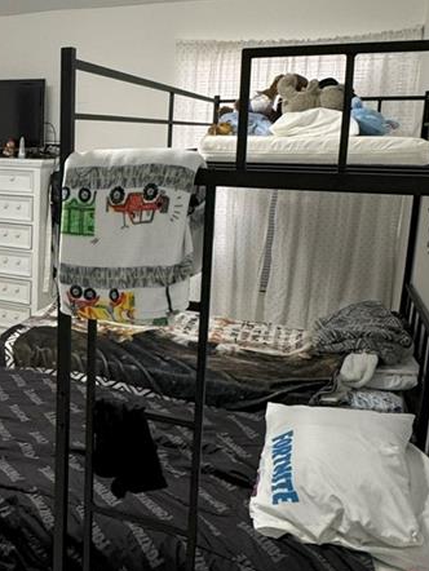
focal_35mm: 38
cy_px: 236
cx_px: 12
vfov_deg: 48.7
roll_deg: -0.4
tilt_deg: -10.0
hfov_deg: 34.7
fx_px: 627
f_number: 2.2
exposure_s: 1/60
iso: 200
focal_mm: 2.22
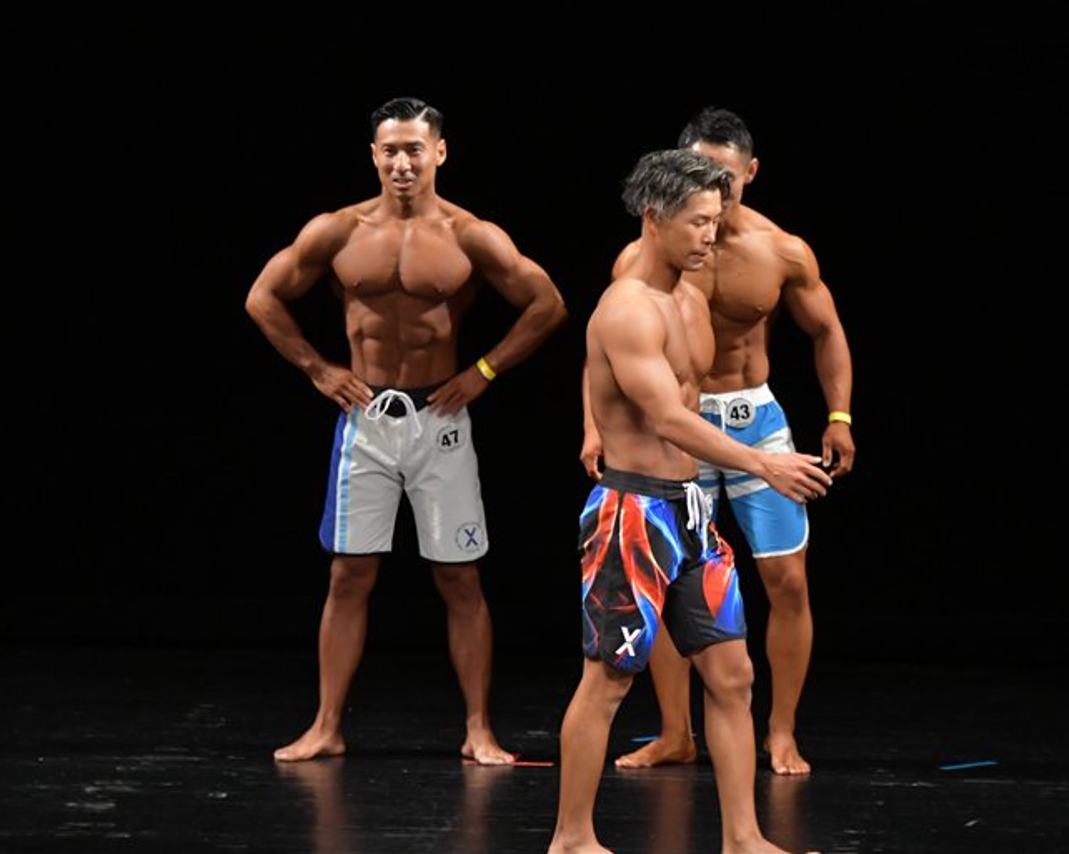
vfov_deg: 4.5
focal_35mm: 340
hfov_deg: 5.7
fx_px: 10752
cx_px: 610
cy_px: 426
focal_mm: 200
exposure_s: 1/400
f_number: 5.6
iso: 3200
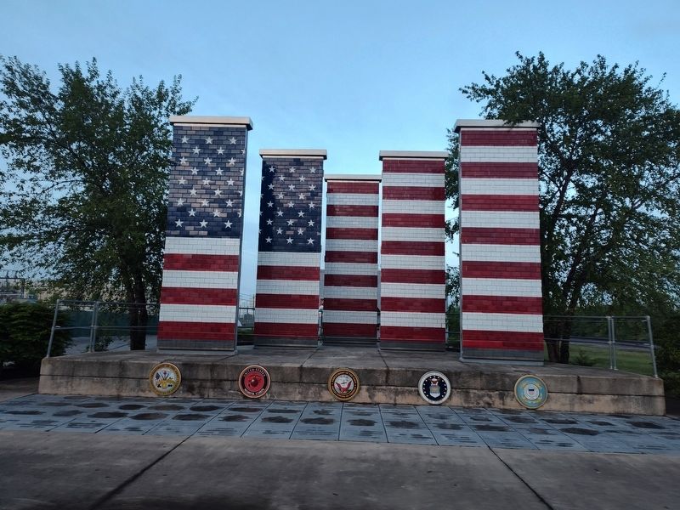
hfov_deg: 73.9
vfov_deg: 58.9
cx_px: 340
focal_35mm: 23
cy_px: 255
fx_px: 452
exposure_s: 1/120
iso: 359
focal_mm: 5.56
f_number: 1.8
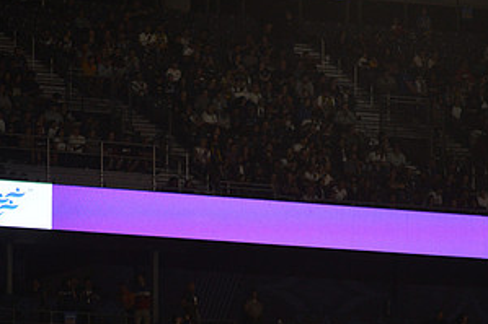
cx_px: 263
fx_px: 5256
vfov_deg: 3.5
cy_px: 177
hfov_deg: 5.3
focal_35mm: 388
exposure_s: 1/3200
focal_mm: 200
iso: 1600
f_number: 2.8
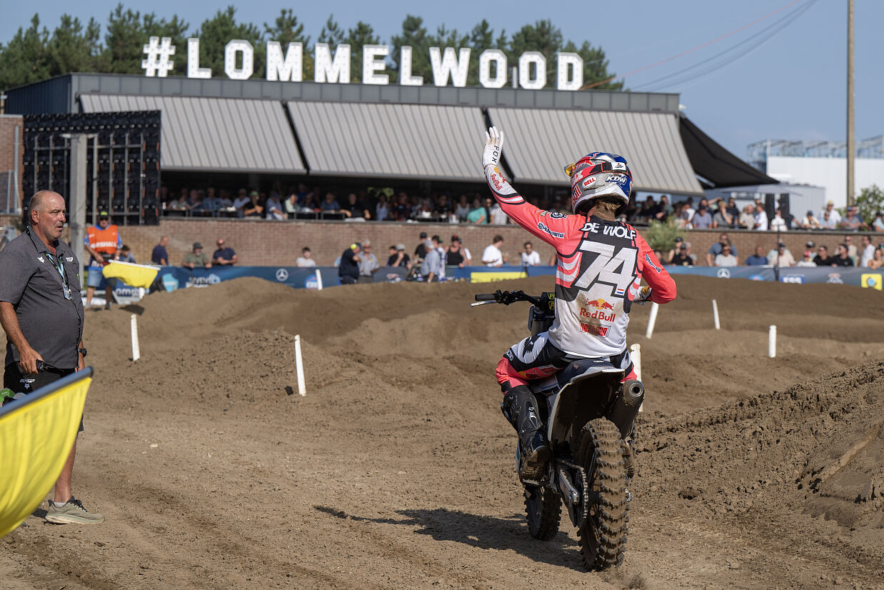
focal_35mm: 120
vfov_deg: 11.4
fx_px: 2947
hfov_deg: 17.1
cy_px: 295
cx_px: 442
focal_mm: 120
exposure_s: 1/1250
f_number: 6.3
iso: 200
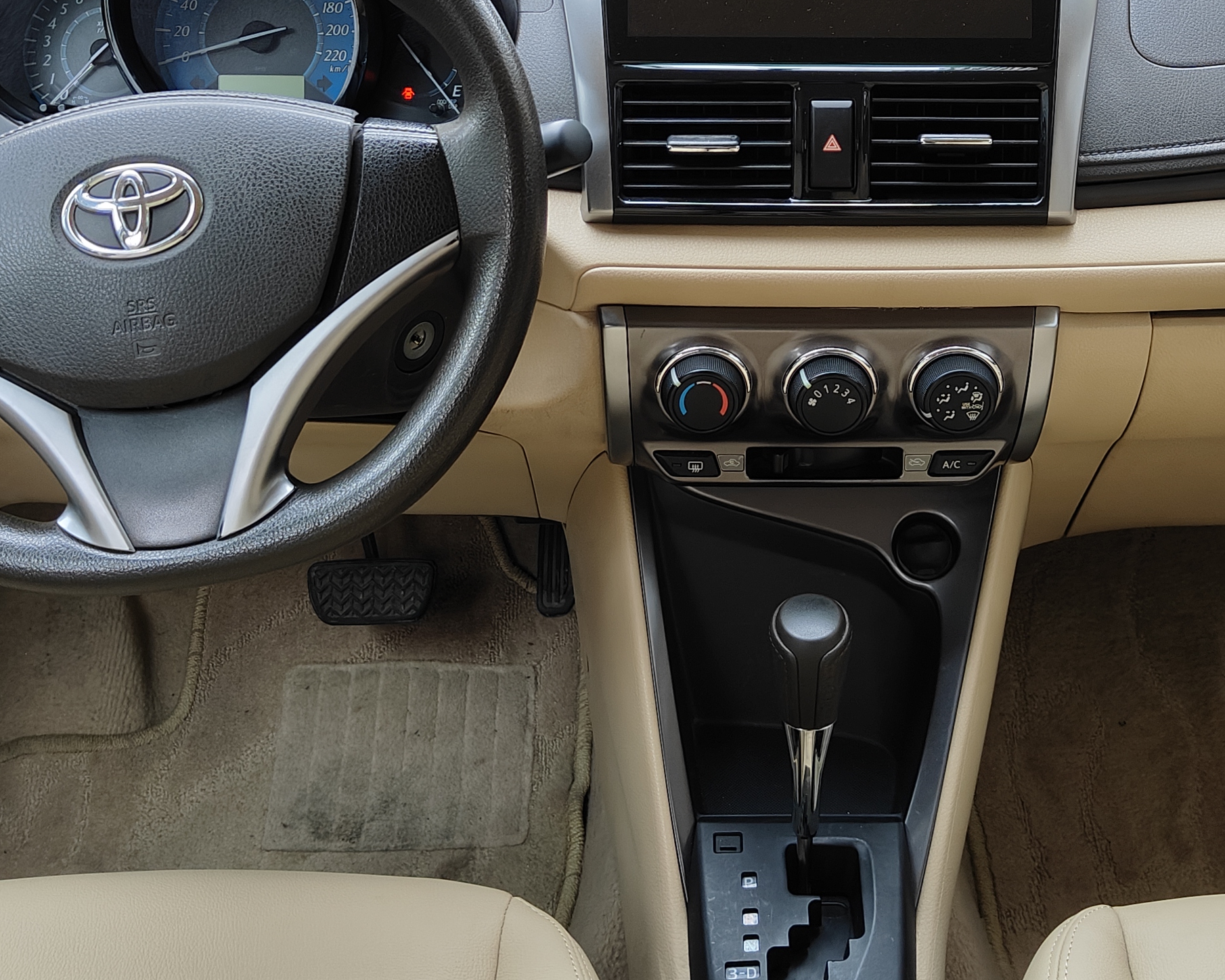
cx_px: 738
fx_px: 1922
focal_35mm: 53
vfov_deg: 28.1
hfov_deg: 35.2
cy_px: 218
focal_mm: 5.59
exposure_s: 1/100
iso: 80
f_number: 1.8
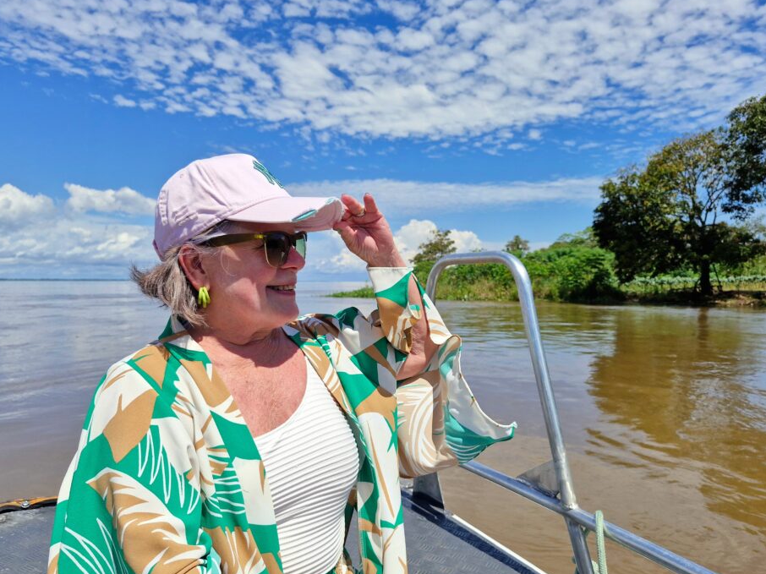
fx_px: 575
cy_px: 307
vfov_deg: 53.0
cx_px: 379
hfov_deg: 67.3
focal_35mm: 26
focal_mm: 5.54
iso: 50
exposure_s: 1/3333
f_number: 1.8
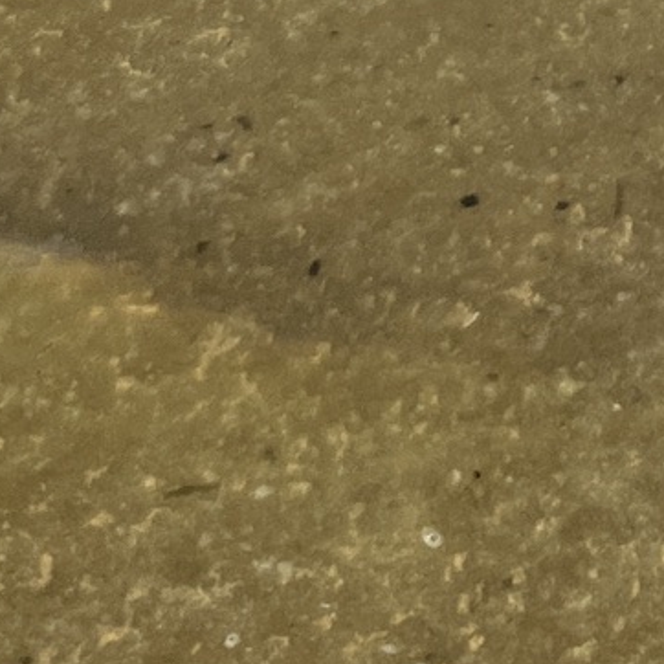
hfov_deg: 12.9
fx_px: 2756
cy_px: -1121
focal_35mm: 127
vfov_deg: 10.8
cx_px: 1057
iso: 50
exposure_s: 1/3311
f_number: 1.6
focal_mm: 5.1
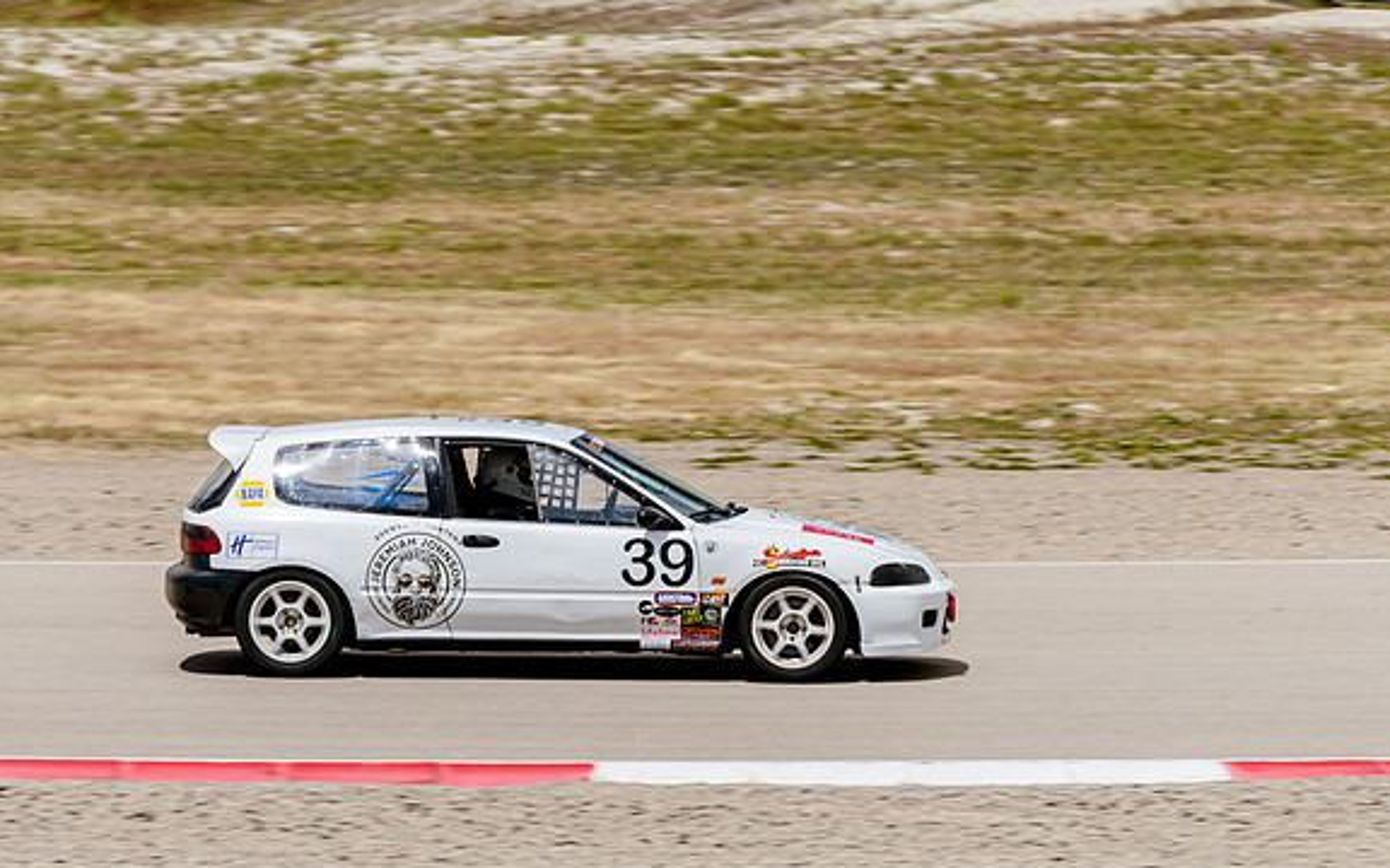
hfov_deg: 6.2
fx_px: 12918
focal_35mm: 341
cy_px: 336
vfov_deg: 3.9
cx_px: 687
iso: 64
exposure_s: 1/640
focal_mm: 230
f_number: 5.6
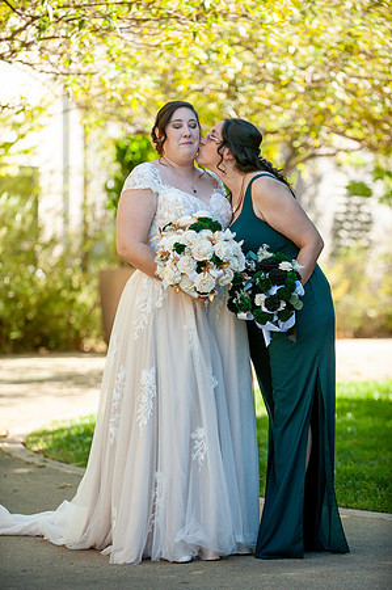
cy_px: 295
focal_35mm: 135
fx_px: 2210
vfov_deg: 15.2
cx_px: 196
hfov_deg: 10.1
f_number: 3.5
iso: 400
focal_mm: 135
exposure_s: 1/1250
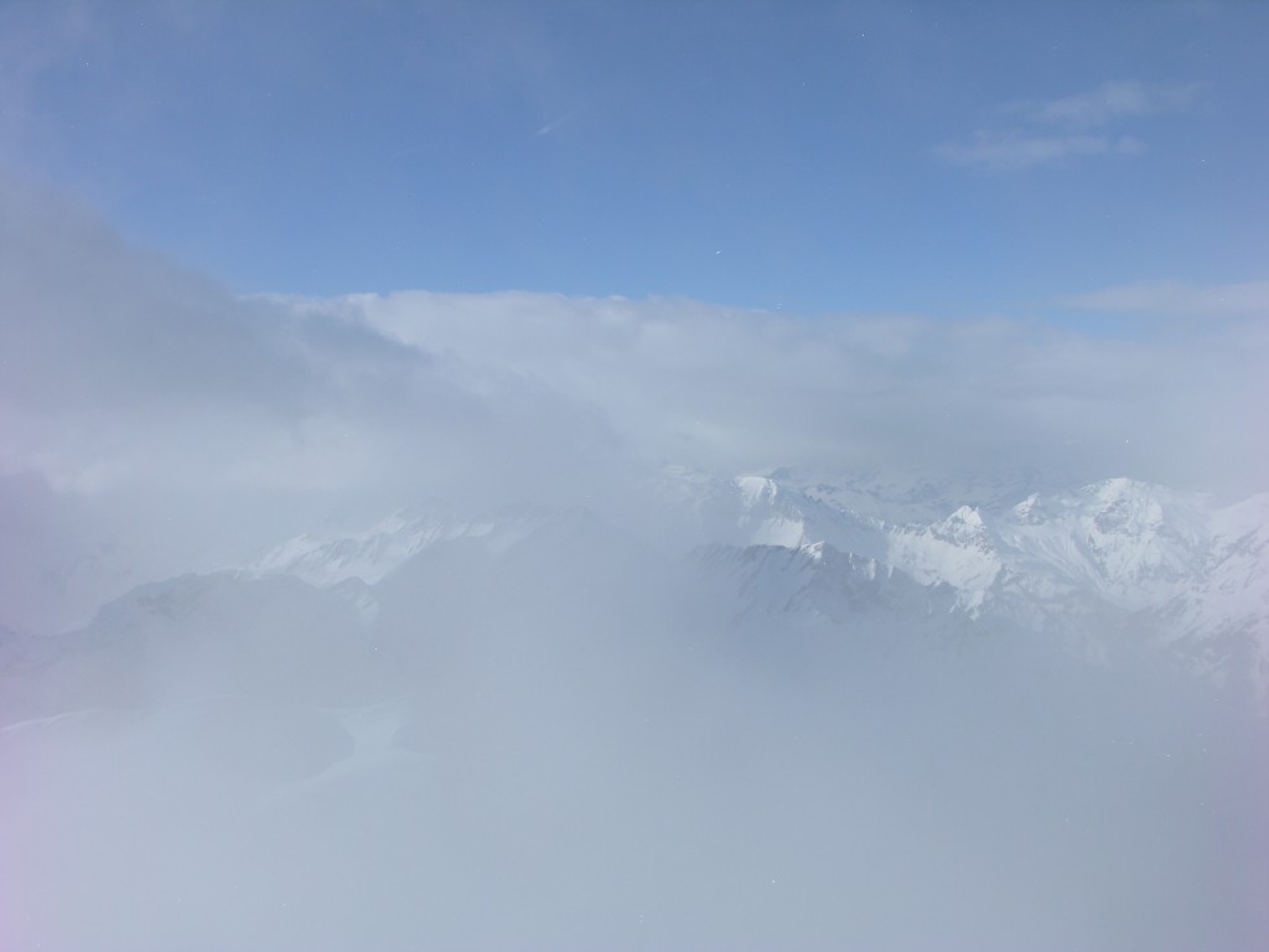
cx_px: 634
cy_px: 476
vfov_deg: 40.7
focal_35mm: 35
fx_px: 1283
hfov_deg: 52.6
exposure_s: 1/288
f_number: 8
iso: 50
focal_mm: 8.9
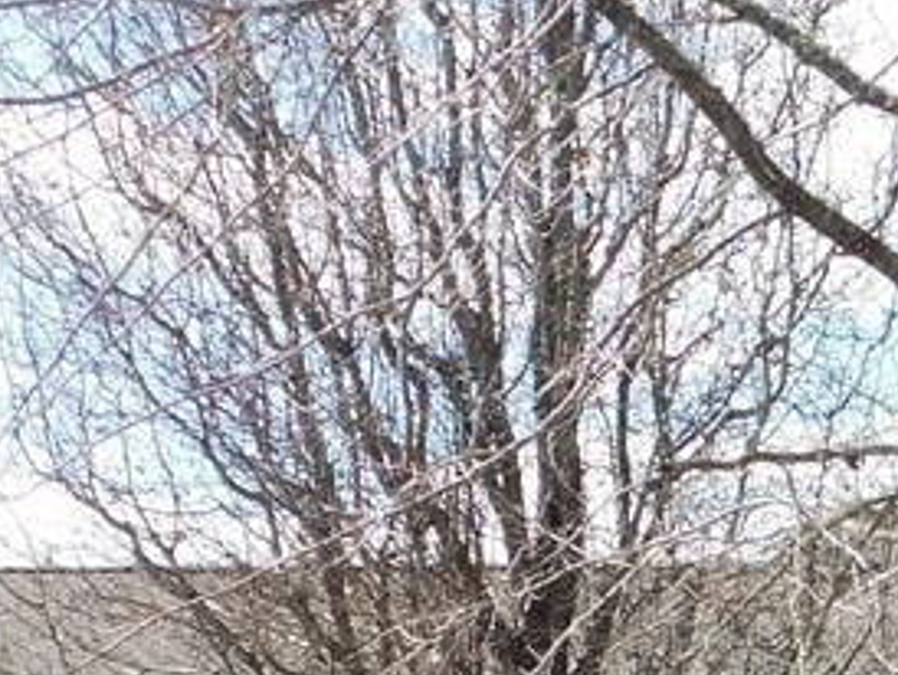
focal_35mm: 168
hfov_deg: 11.1
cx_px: 1481
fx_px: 4362
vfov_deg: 8.6
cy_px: 1094
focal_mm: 8
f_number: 3.7
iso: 125
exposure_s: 1/500
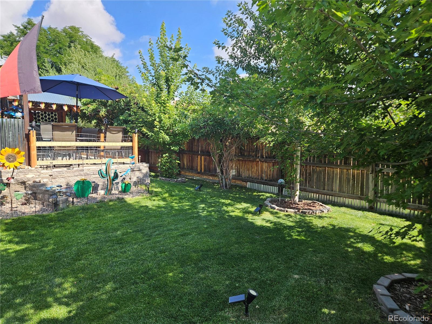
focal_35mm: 23
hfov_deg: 73.9
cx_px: 216
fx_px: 287
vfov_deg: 58.9
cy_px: 162
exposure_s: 1/467
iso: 25
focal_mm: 5.4
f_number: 1.8
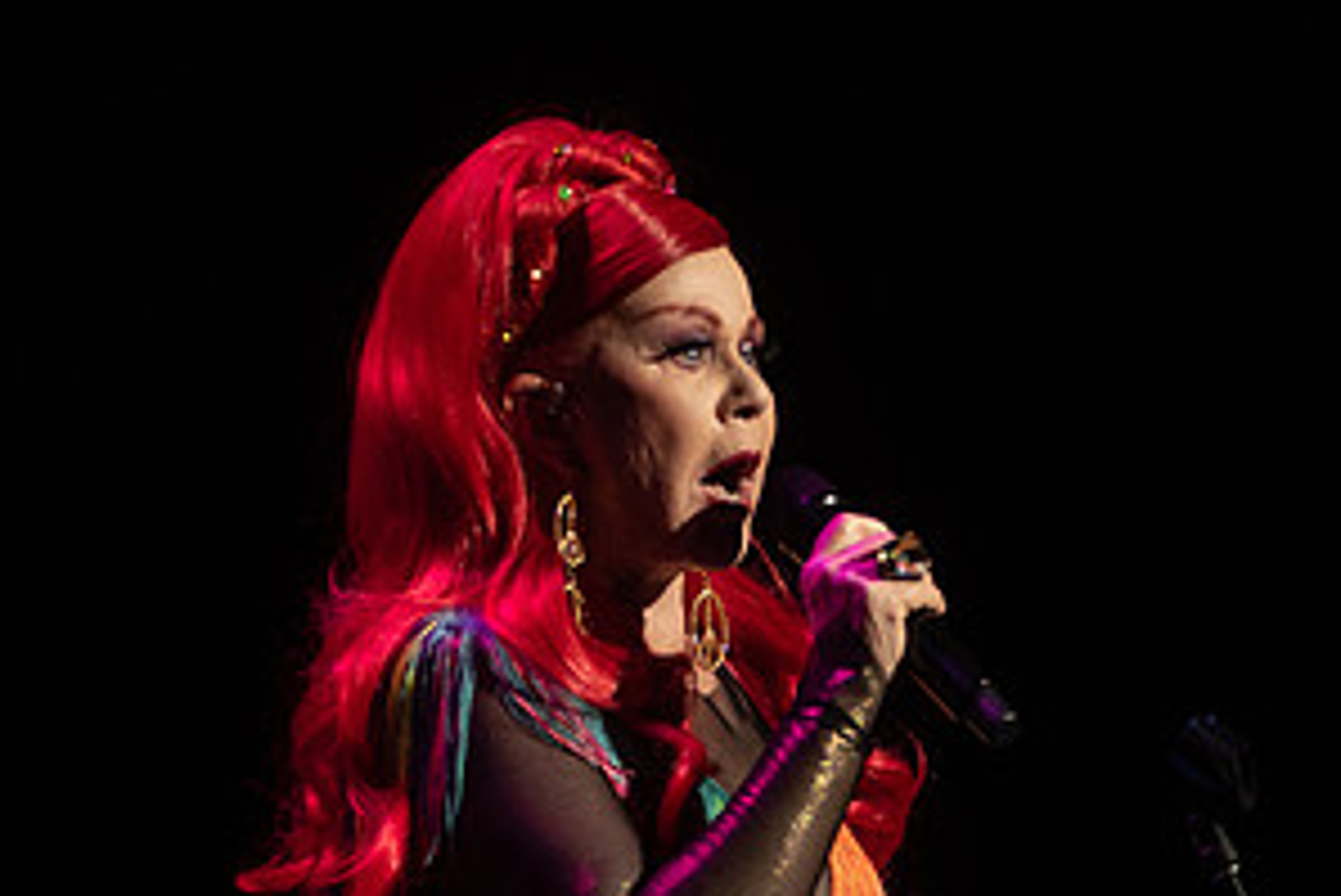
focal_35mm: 508
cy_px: 524
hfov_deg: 4.1
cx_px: 858
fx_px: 18931
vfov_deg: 2.7
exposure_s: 1/800
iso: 1250
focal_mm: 200
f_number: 3.2
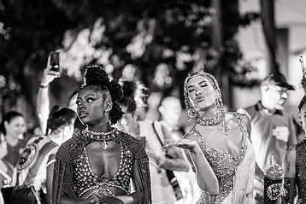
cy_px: 161
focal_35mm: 81
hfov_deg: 25.0
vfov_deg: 16.8
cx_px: 197
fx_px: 689
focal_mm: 50
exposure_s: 1/320
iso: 2000
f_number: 1.2
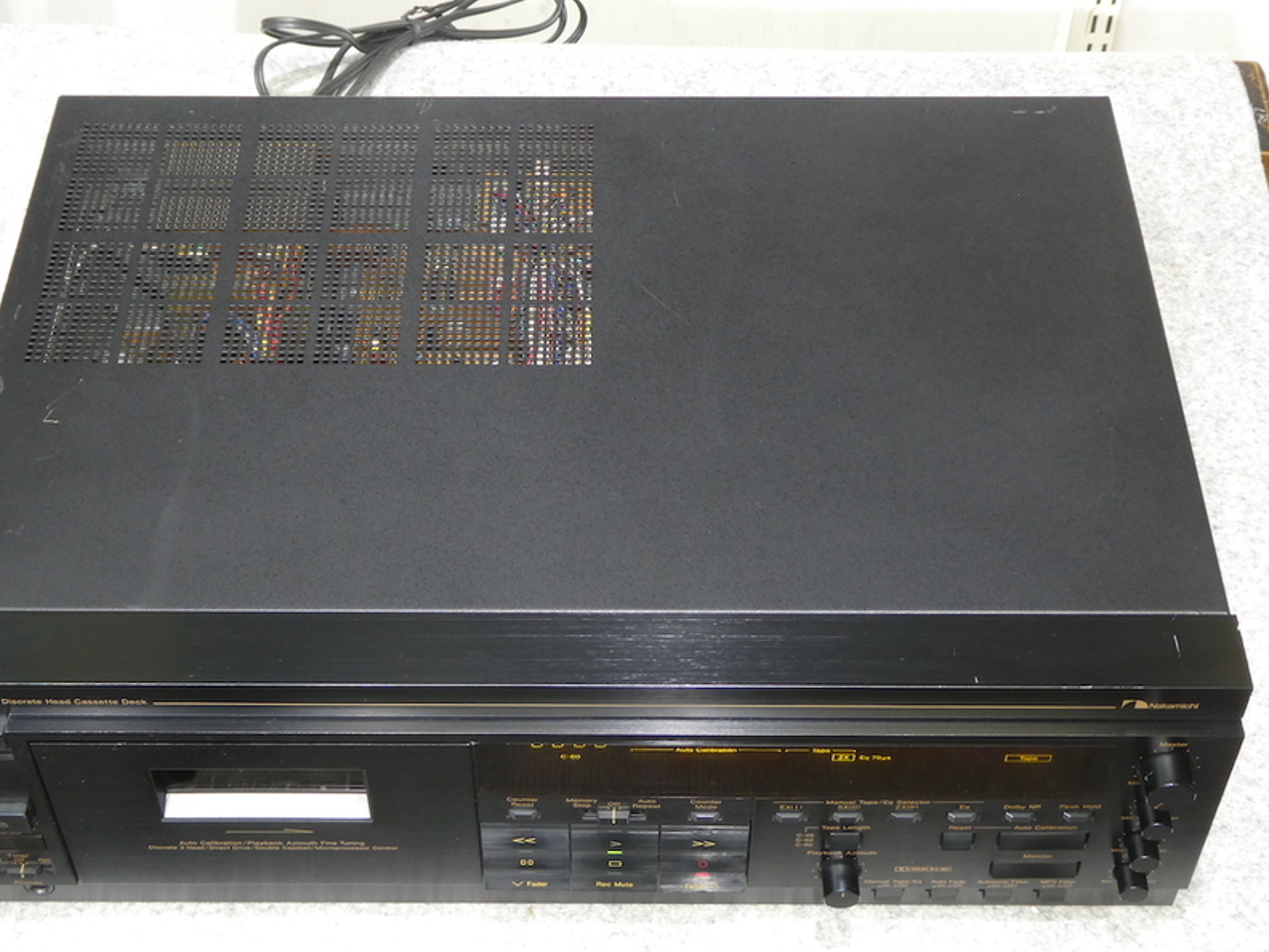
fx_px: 2090
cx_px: 583
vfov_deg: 25.7
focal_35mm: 57
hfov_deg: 33.8
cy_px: 476
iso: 200
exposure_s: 1/4
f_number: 4
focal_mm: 8.4
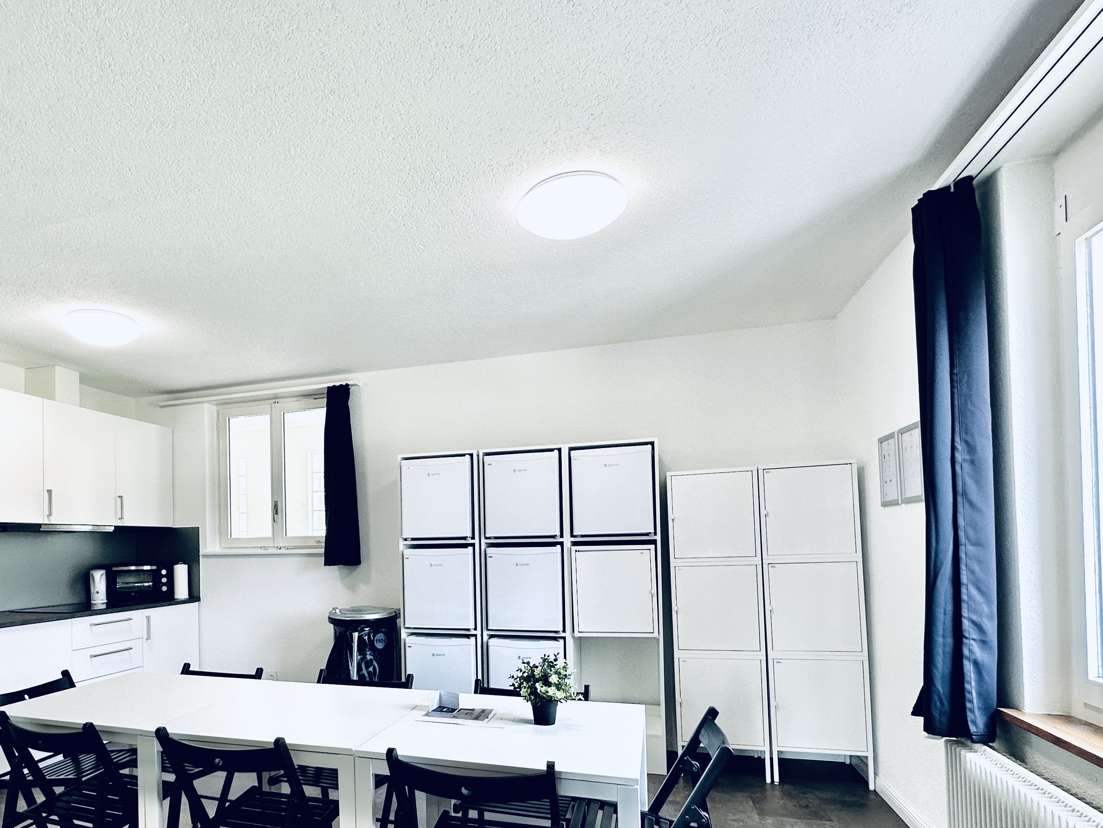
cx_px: 412
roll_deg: +0.7
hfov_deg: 77.6
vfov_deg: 62.2
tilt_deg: +0.0
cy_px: 535
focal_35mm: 21
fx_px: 669
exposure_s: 1/99
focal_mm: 2.22
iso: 80
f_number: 2.2
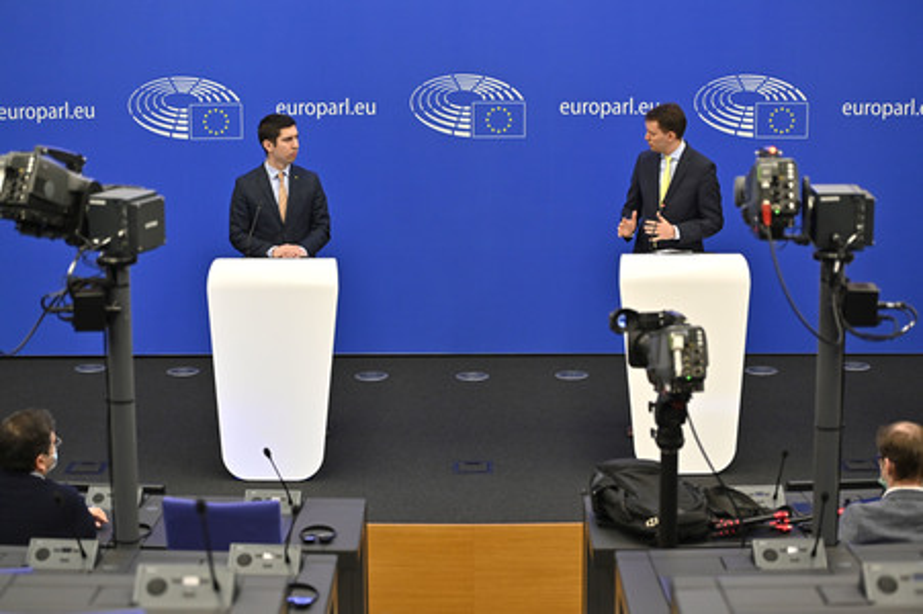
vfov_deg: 17.5
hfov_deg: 26.0
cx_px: 462
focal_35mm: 78
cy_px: 307
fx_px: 1998
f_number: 2.8
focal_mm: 78
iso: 1600
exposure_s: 1/400
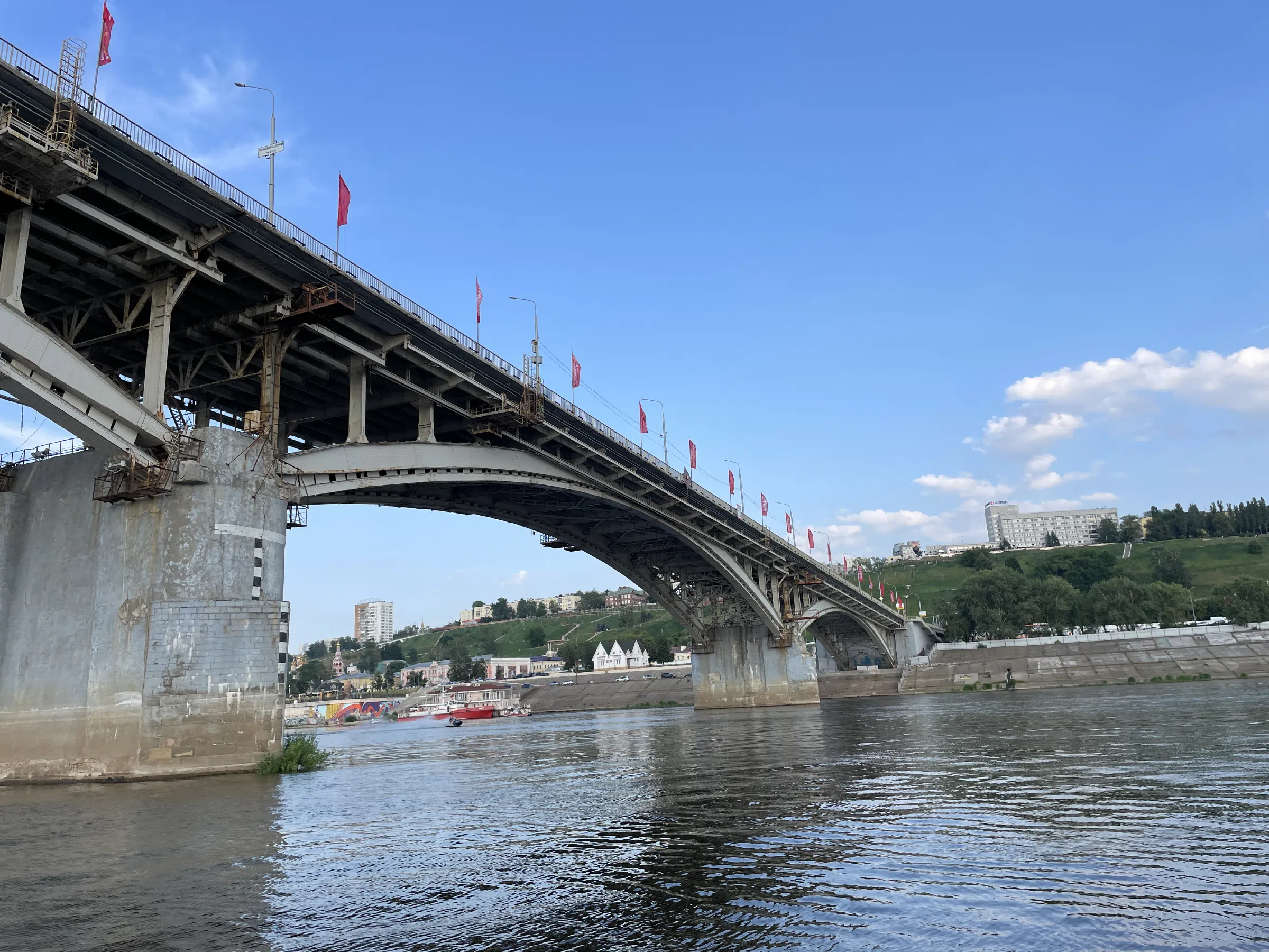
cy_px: 476
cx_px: 634
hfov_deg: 67.3
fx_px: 953
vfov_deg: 53.1
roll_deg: +3.0
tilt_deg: +14.1
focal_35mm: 26
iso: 32
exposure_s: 1/1916
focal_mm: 4.2
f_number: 1.6
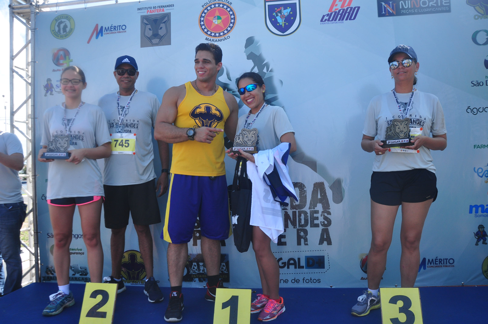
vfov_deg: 22.6
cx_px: 244
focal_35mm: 60
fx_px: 812
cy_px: 162
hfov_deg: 33.4
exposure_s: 1/800
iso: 320
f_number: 7.1
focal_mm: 40
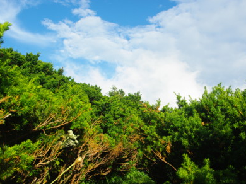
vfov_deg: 35.9
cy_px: 90
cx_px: 139
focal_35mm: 40
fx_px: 284
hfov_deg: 46.7
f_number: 8
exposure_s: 1/180
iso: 100
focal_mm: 24.38
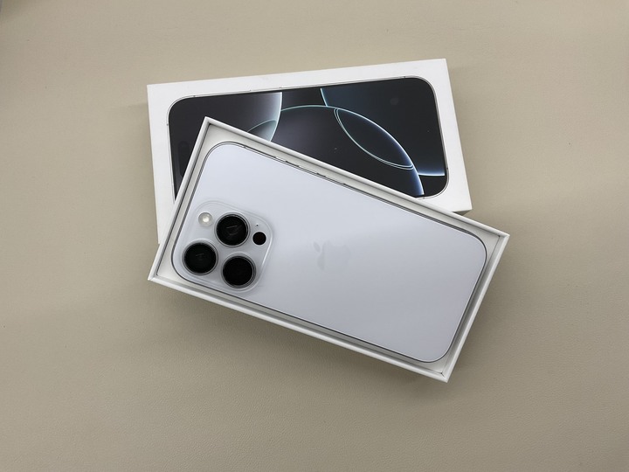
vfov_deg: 48.2
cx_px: 314
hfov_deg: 61.7
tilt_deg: -79.1
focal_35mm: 29
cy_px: 236
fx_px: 527
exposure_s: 1/100
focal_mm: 3
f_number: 1.8
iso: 40
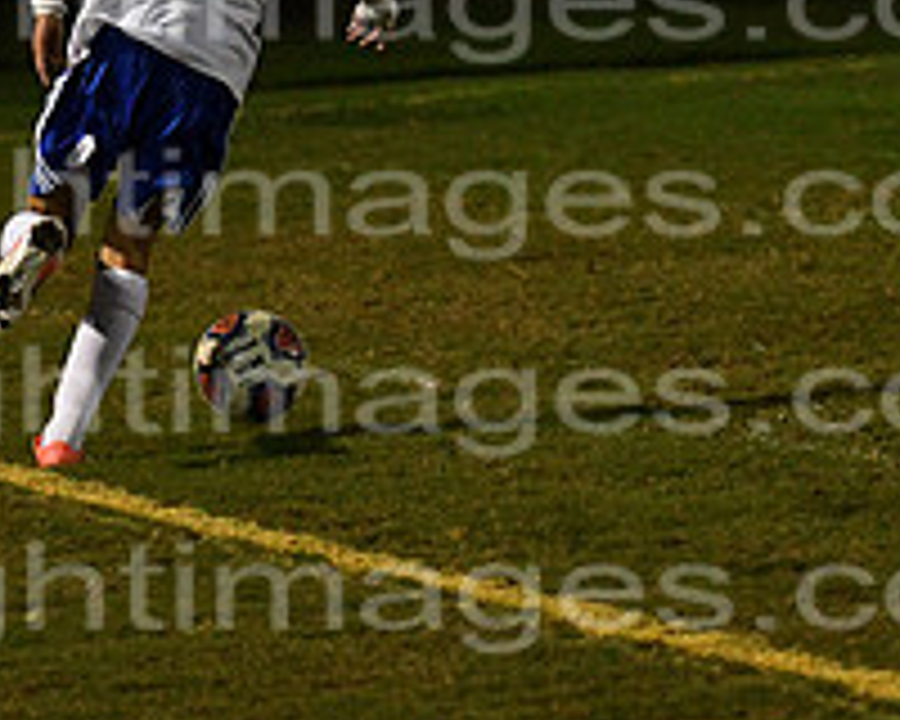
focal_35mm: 388
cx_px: 94
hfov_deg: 5.0
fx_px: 10345
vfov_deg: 4.0
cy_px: 106
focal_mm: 95
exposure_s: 1/1250
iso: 6400
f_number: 4
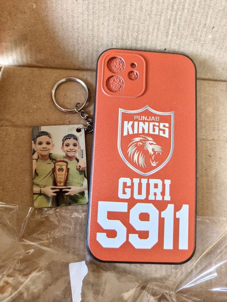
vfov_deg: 69.4
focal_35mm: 25
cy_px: 149
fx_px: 219
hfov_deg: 54.9
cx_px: 113
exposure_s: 1/50
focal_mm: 5.59
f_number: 1.8
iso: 400
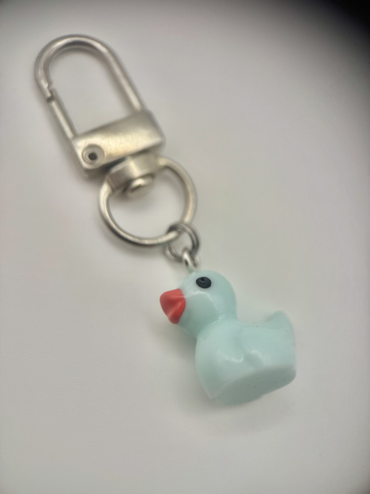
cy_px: 247
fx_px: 342
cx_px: 185
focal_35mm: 24
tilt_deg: -73.9
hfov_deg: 56.8
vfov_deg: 71.6
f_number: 1.78
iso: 80
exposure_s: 1/621
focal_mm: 6.76
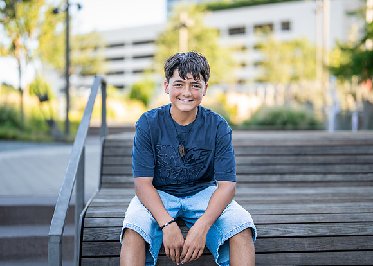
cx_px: 192
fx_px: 600
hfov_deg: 34.5
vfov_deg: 25.0
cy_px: 130
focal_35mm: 57
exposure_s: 1/640
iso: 100
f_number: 1.2
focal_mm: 50
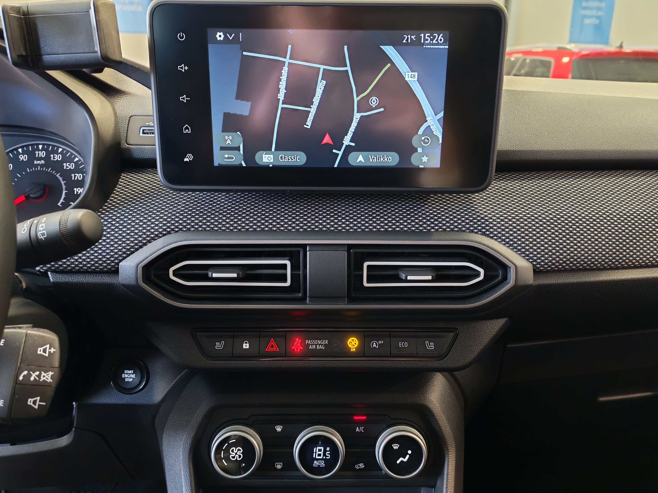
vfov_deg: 45.4
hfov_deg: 58.4
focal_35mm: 31
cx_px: 329
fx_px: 589
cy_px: 246
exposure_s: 1/50
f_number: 1.9
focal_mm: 6.12
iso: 740
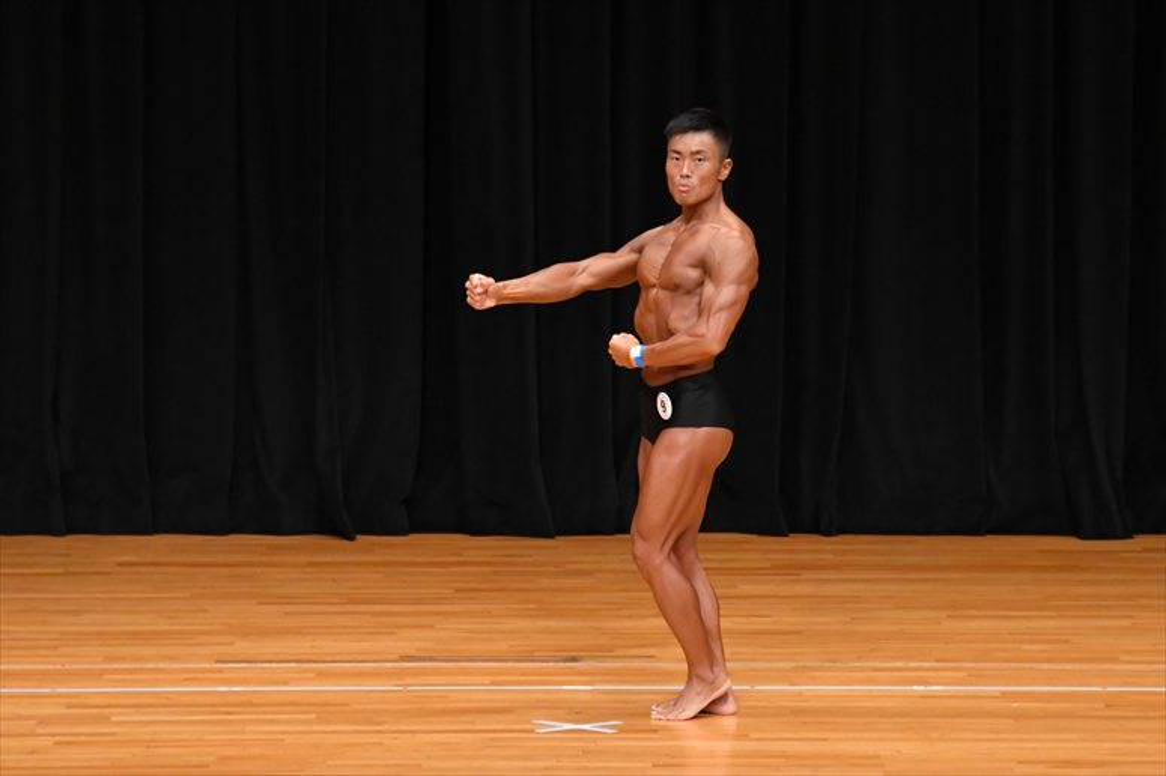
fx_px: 8255
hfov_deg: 8.1
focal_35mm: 255
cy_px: 388
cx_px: 583
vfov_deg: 5.4
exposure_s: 1/400
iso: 3200
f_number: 5.6
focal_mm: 170
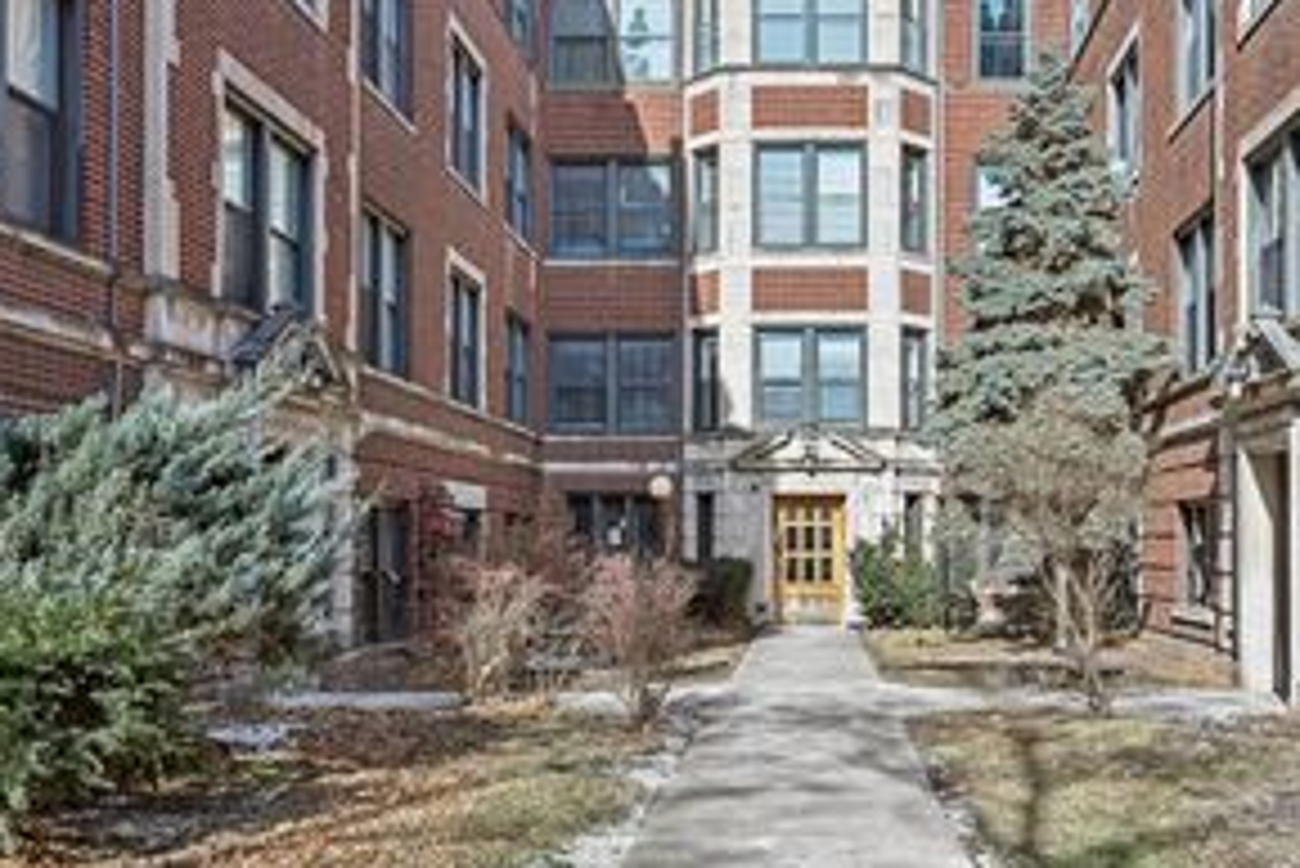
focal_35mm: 38
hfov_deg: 50.2
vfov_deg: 35.1
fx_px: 1373
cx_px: 810
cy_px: 447
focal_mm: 22
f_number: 8
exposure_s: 1/1000
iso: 800
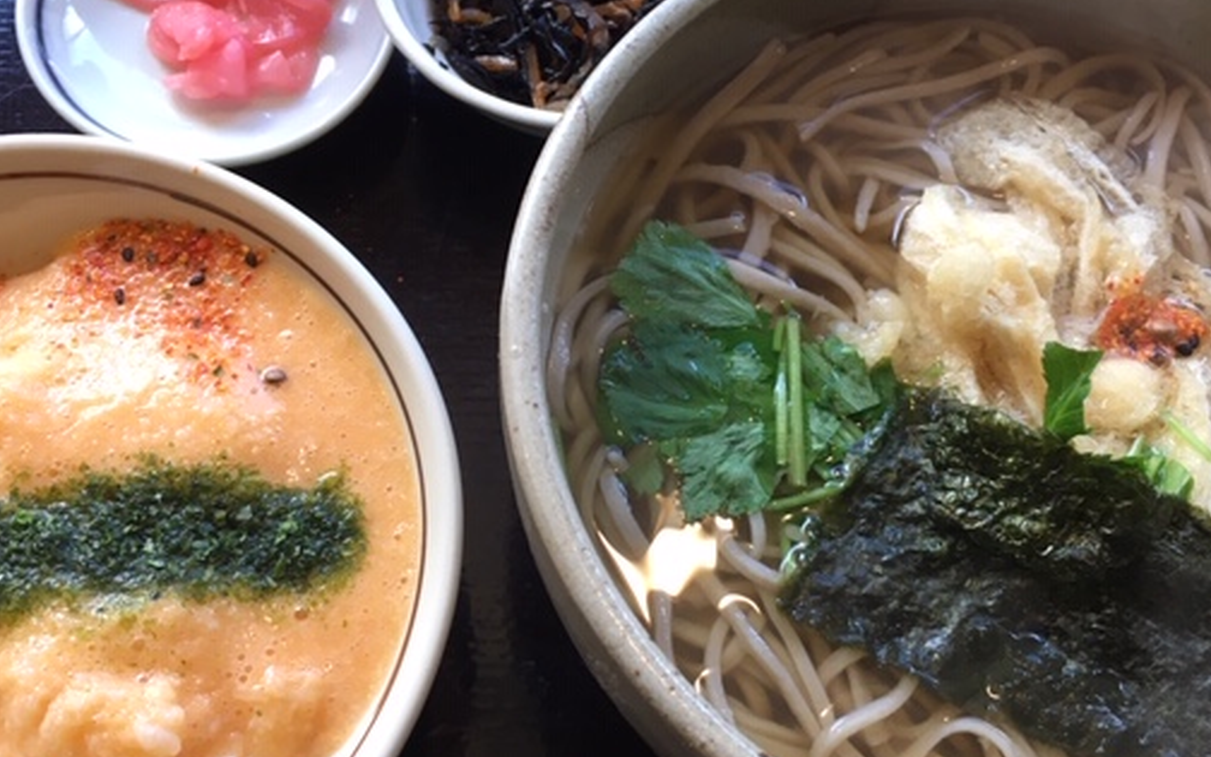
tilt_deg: -66.6
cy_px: 368
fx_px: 1287
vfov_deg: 32.8
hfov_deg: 50.4
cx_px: 596
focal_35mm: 39
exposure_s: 1/30
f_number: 2.2
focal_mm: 4.15
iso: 50
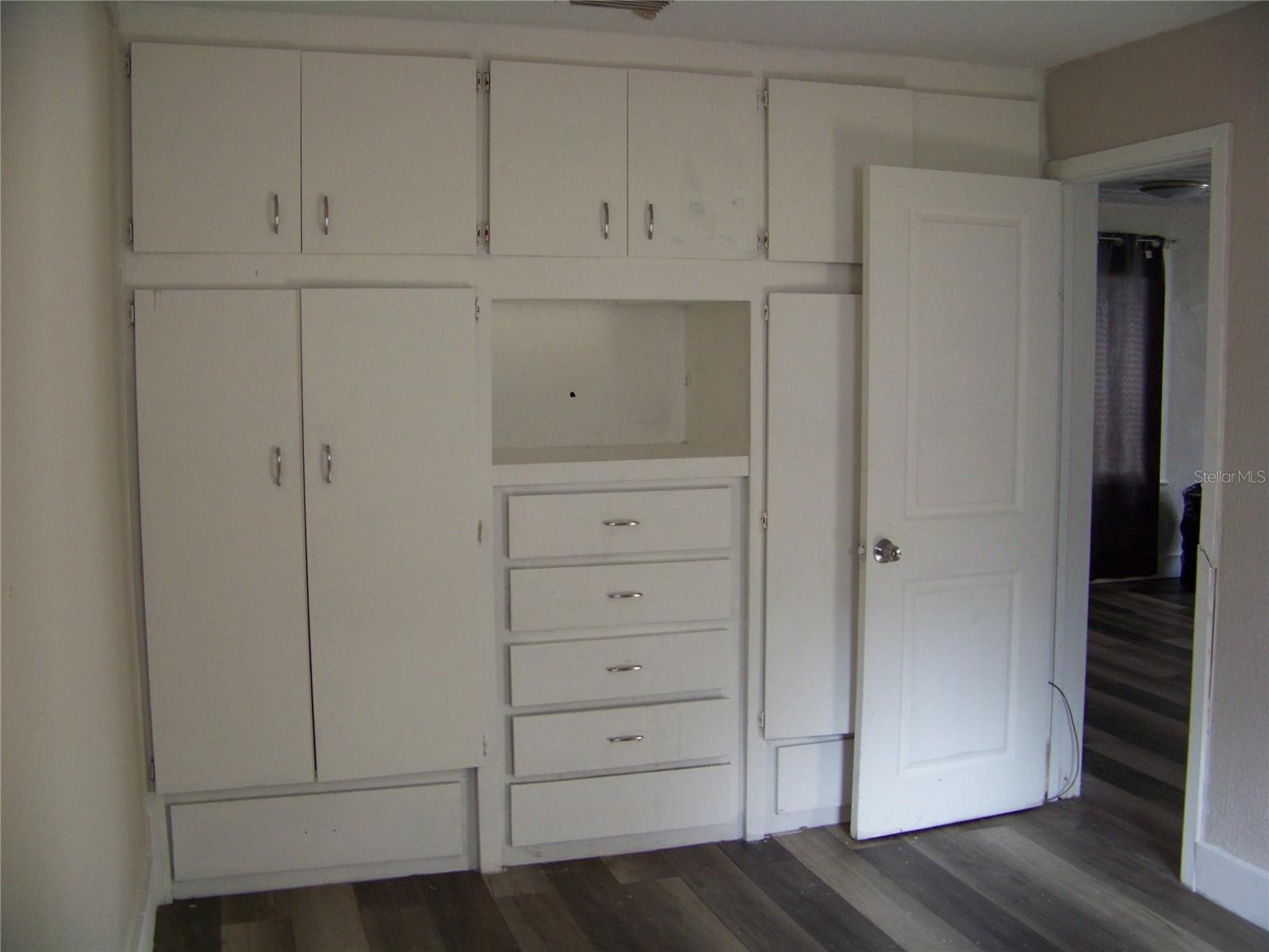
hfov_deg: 51.4
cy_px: 476
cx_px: 634
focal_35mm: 36
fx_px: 1320
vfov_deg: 39.7
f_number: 2.8
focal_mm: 5.85
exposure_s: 1/30
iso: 158
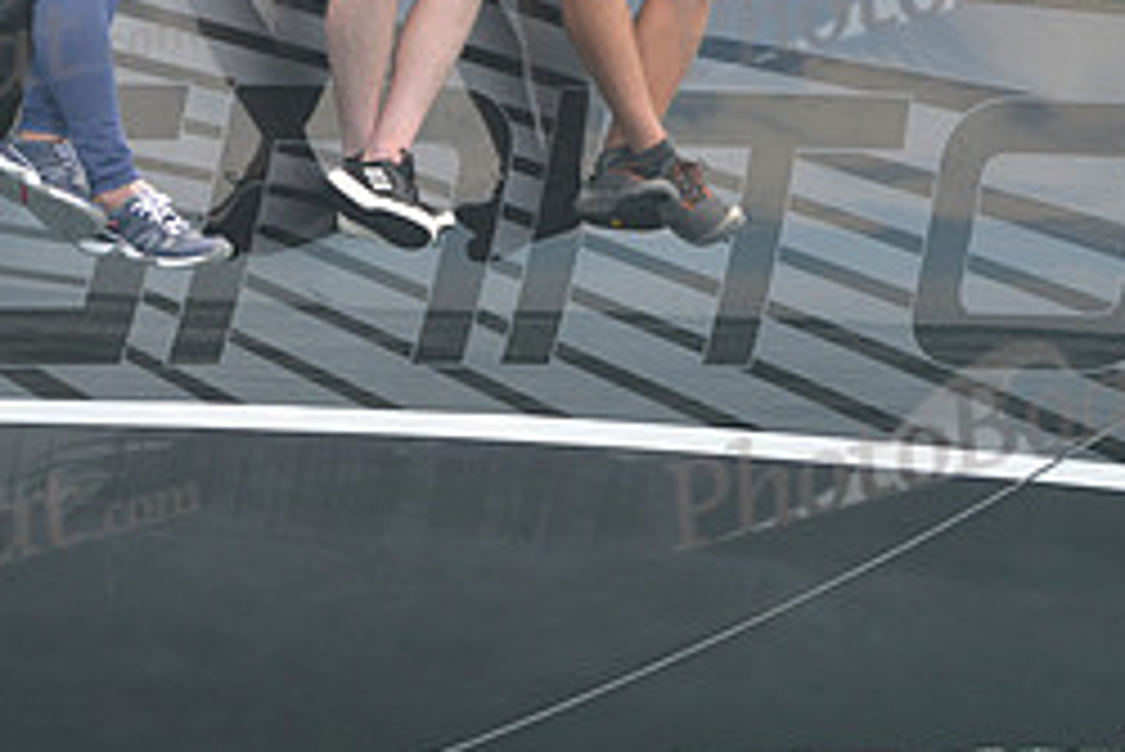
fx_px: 15977
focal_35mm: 511
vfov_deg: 2.7
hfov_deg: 4.0
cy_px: 263
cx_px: 436
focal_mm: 220
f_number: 4
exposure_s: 1/800
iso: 280
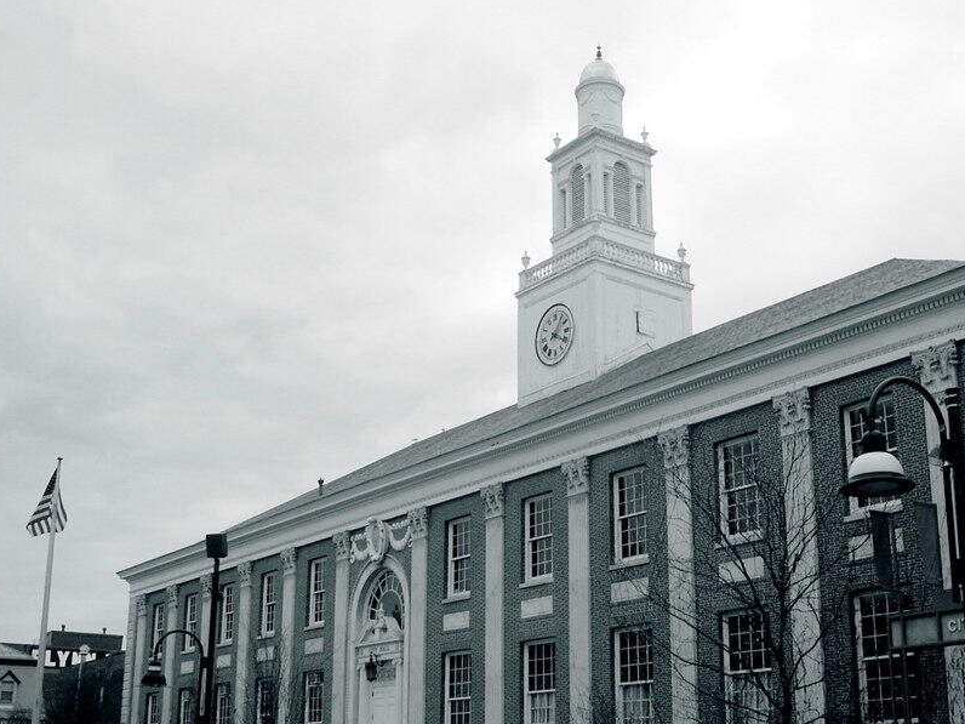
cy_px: 423
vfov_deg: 32.1
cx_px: 607
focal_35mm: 45
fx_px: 1254
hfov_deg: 41.7
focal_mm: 7.18
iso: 64
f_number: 6.7
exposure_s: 1/90
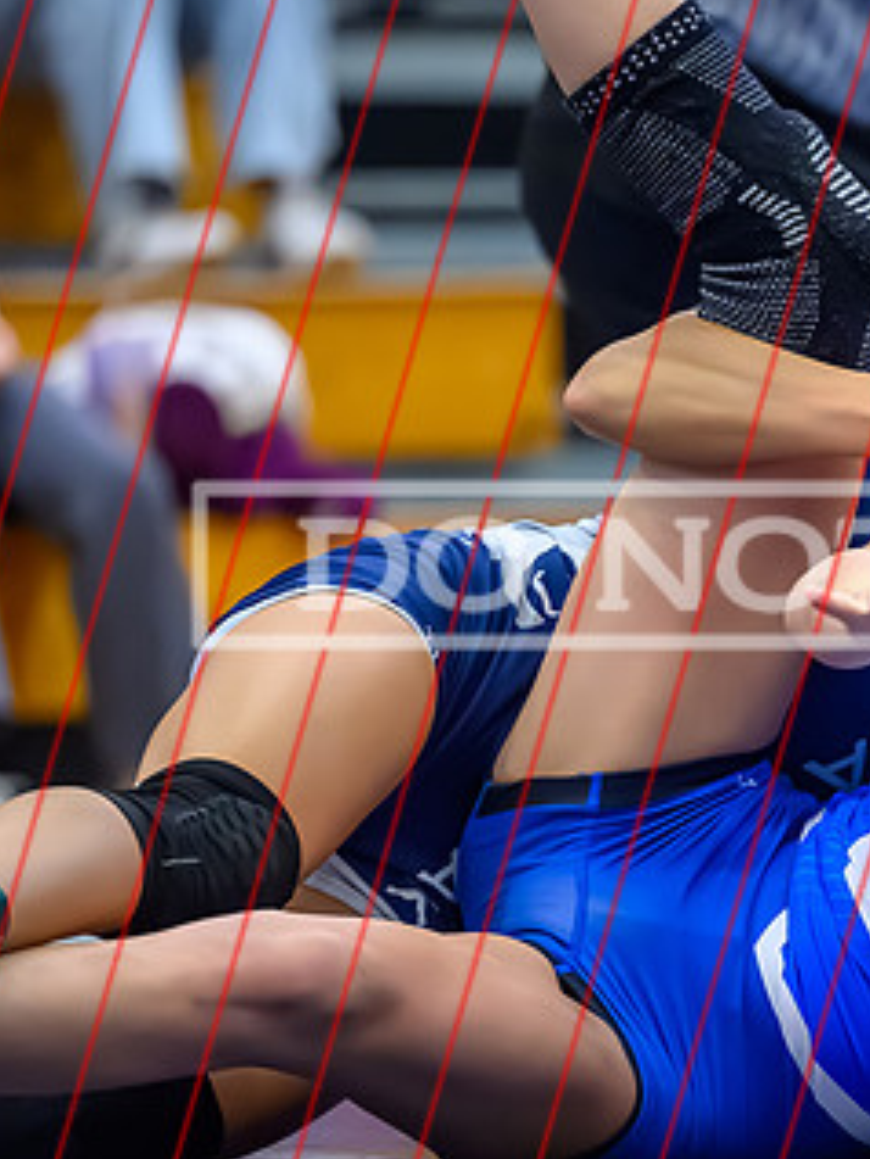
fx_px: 10917
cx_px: 1106
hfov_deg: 4.5
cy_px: 744
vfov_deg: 6.1
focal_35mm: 326
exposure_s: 1/640
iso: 10000
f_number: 2.8
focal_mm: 150
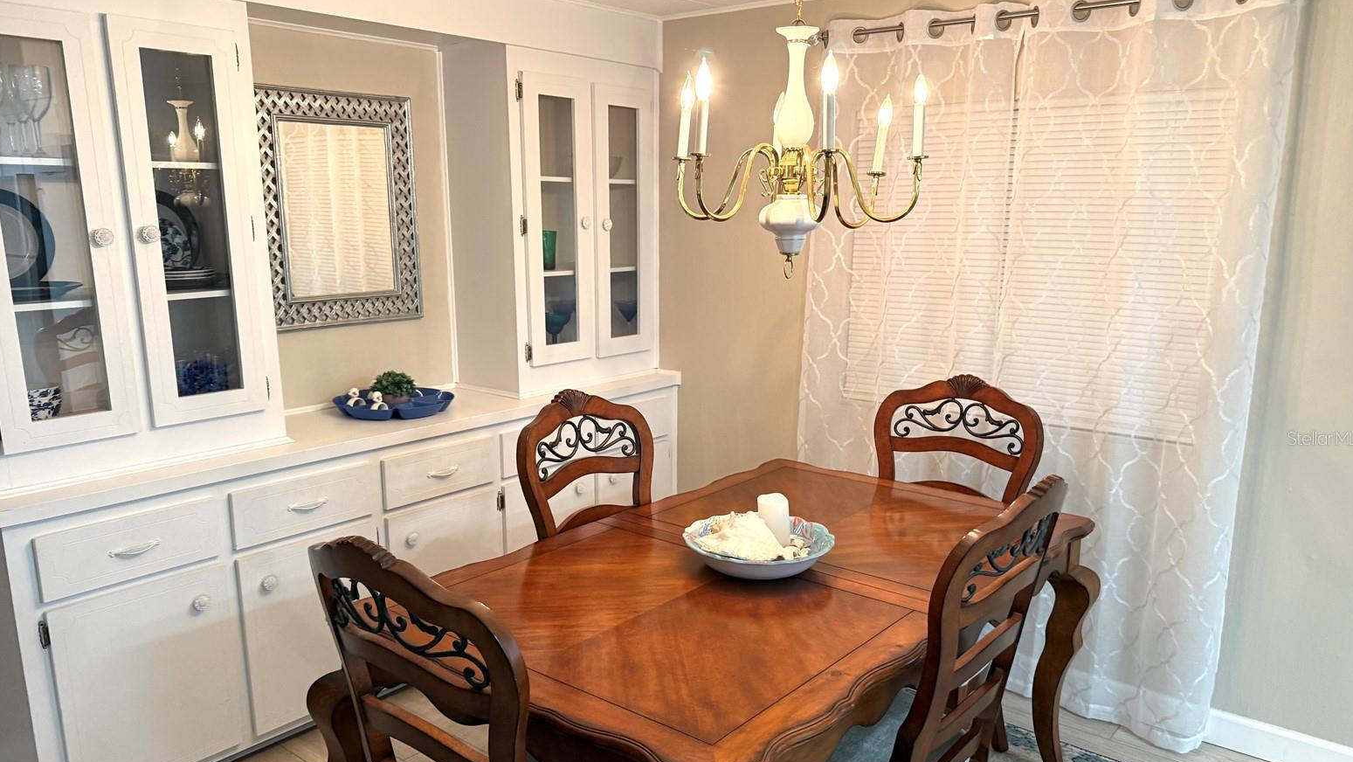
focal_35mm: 27
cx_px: 671
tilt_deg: -13.2
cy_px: 438
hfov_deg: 69.8
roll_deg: +0.1
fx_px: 969
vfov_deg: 42.8
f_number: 1.78
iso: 250
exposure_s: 1/60
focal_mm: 6.76
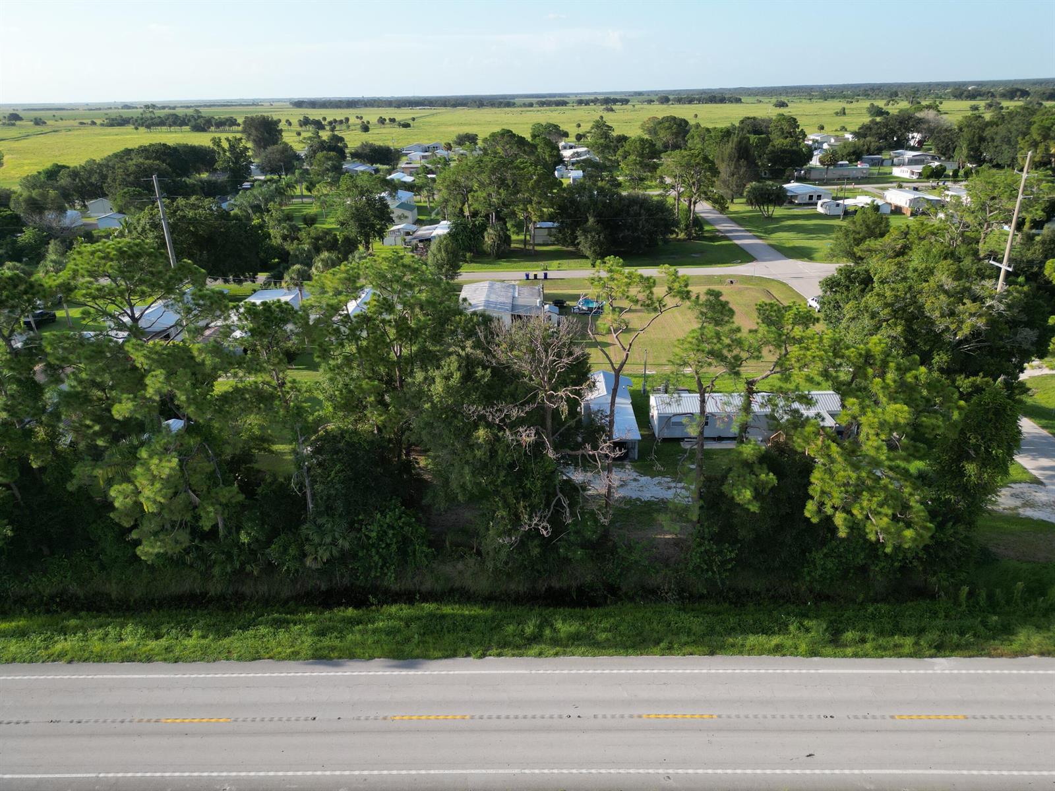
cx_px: 528
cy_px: 396
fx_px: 731
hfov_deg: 71.6
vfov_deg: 56.8
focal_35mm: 24
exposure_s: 1/1250
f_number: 1.7
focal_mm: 6.72
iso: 100
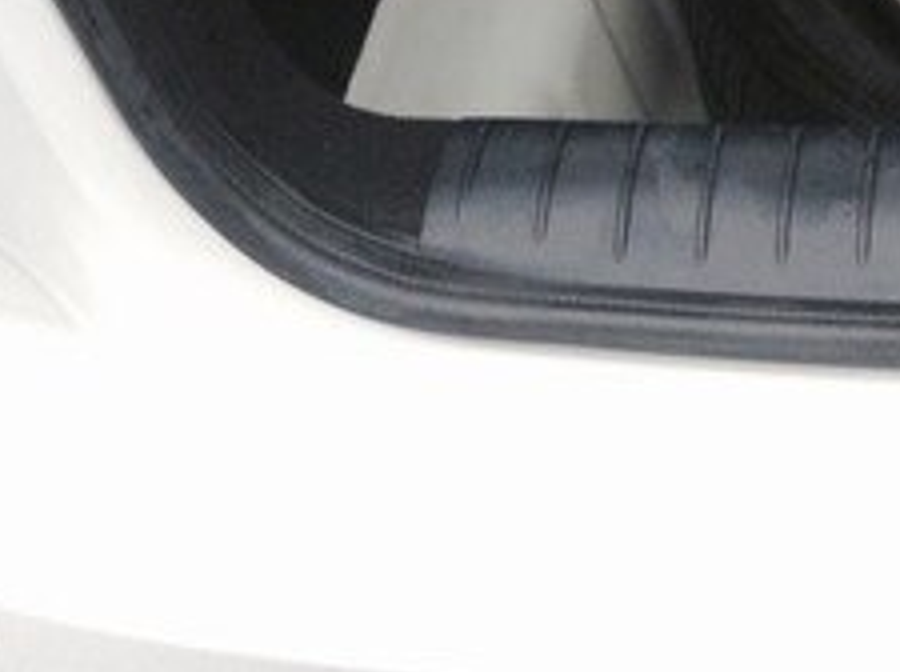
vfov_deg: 14.7
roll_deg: -0.1
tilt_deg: -41.0
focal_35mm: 97
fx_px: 2518
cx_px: 1228
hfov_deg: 18.6
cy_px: -154
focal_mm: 4.12
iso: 50
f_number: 2.4
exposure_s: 1/40
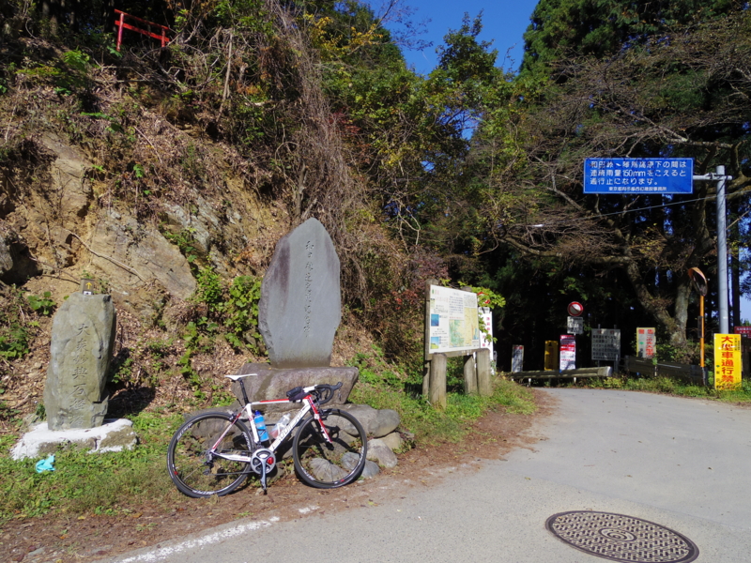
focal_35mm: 23
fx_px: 499
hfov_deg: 73.9
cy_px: 282
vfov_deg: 58.9
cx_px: 376
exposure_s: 1/640
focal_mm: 5
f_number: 4
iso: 100
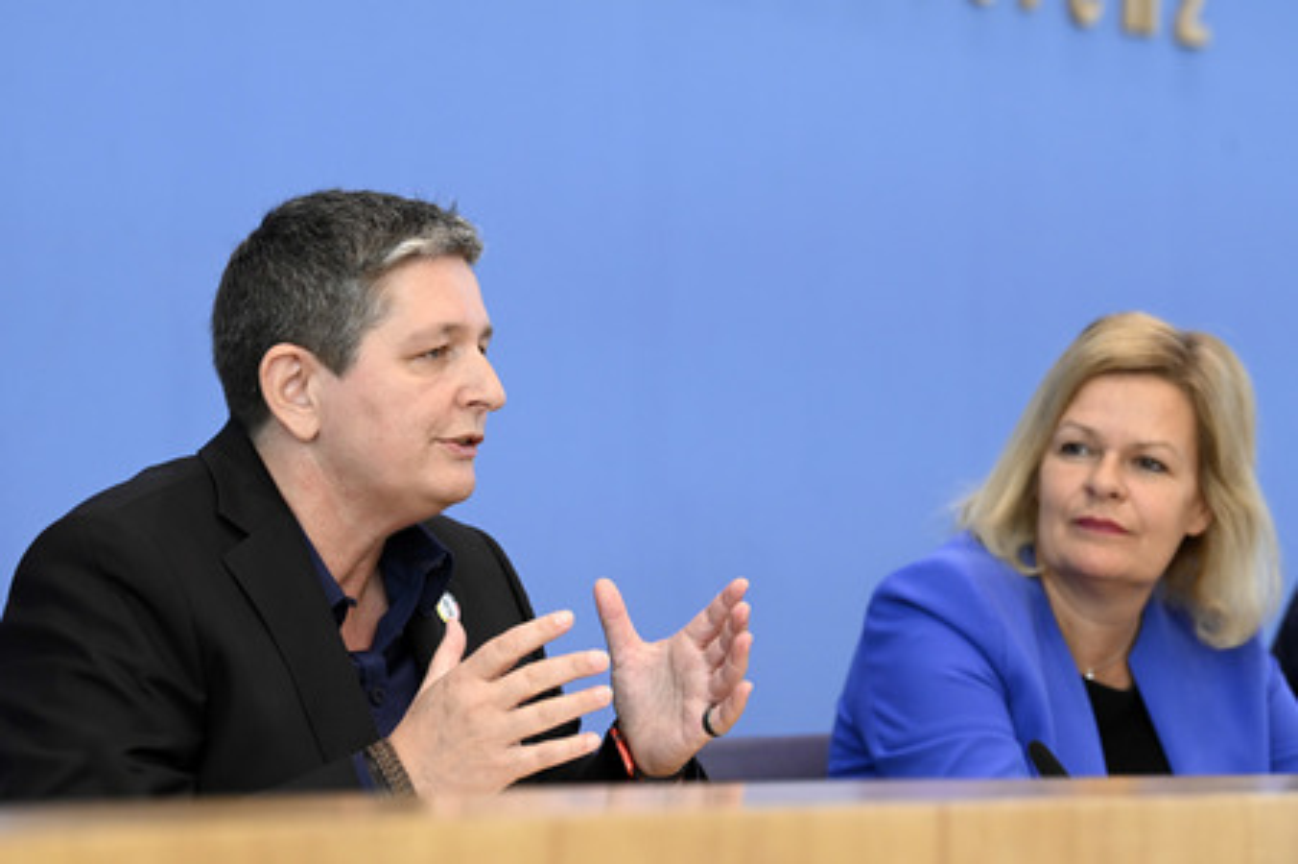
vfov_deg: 11.2
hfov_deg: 16.8
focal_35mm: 122
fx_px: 4395
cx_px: 649
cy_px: 432
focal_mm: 122
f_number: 5
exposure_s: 1/800
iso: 3200
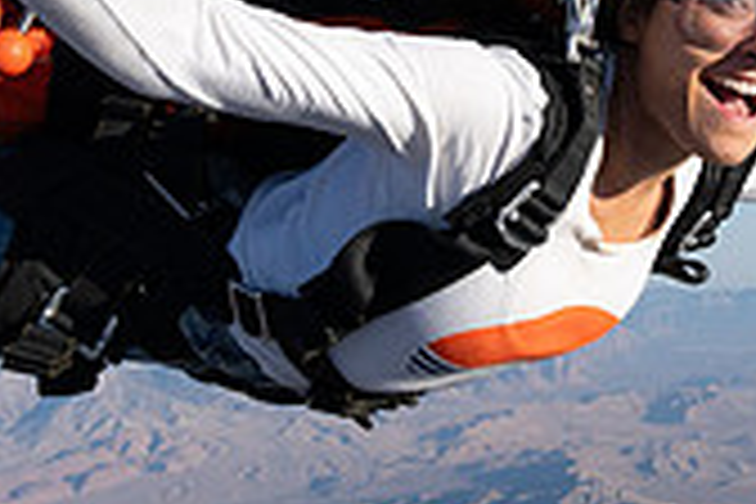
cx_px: 716
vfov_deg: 15.7
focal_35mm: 83
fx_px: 1743
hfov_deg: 23.7
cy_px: -124
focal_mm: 24
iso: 800
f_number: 8
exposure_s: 1/2000
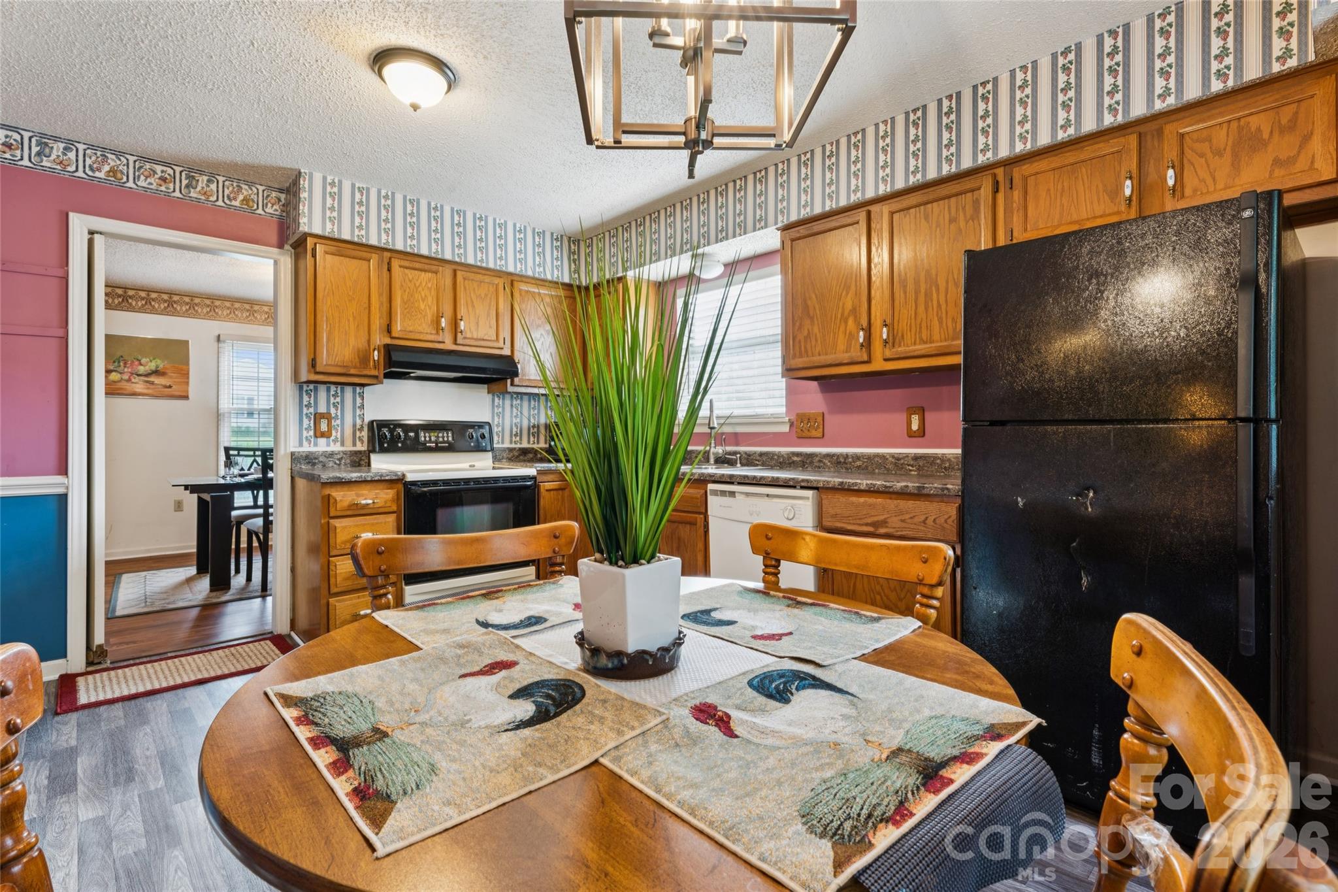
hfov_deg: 94.0
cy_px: 446
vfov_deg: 71.1
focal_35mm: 17
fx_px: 624
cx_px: 669
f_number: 13
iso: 200
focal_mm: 16.8
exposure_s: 1/2
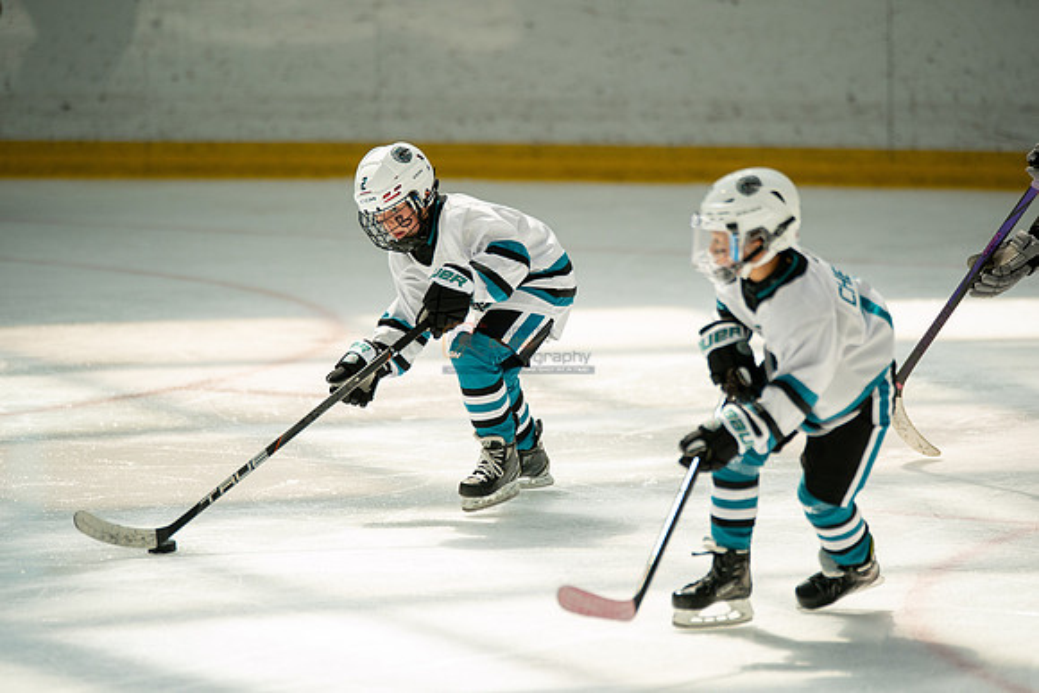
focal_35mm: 247
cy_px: 346
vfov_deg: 5.6
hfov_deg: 8.3
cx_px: 520
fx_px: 7130
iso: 1600
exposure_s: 1/5000
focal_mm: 247
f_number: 3.2
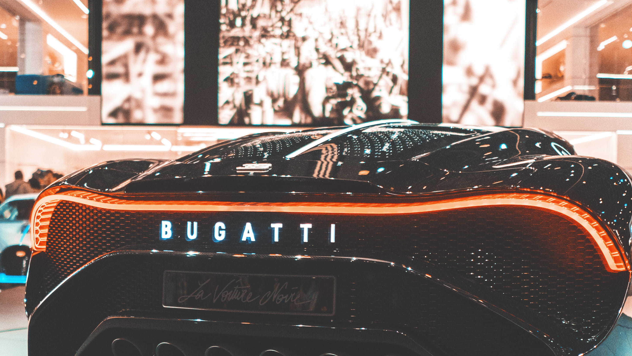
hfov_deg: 34.3
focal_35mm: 61
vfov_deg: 19.6
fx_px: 1022
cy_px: 264
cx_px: 281
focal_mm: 28
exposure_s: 1/100
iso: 1600
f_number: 2
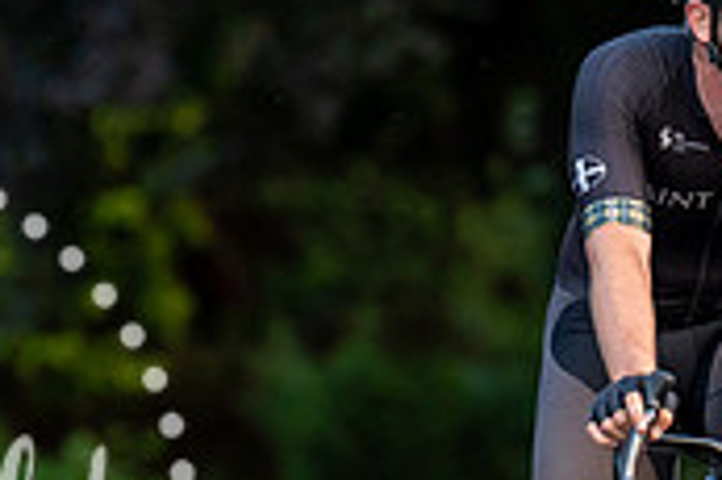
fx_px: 14767
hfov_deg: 2.8
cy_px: 97
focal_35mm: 737
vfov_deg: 1.9
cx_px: 782
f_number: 2.8
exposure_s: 1/1000
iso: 1250
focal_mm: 173
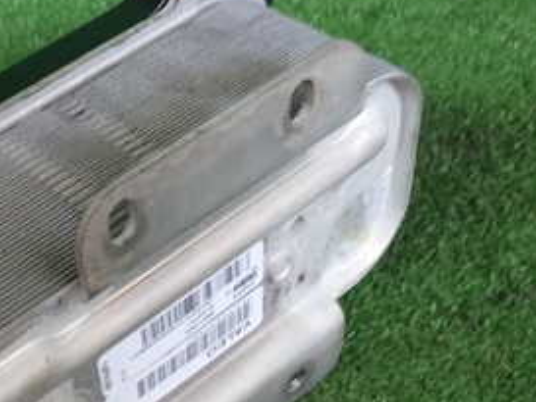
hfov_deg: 28.2
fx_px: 1022
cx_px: 51
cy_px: 302
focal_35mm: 66
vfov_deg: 22.1
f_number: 2.3
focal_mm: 5.4
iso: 200
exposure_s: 1/30
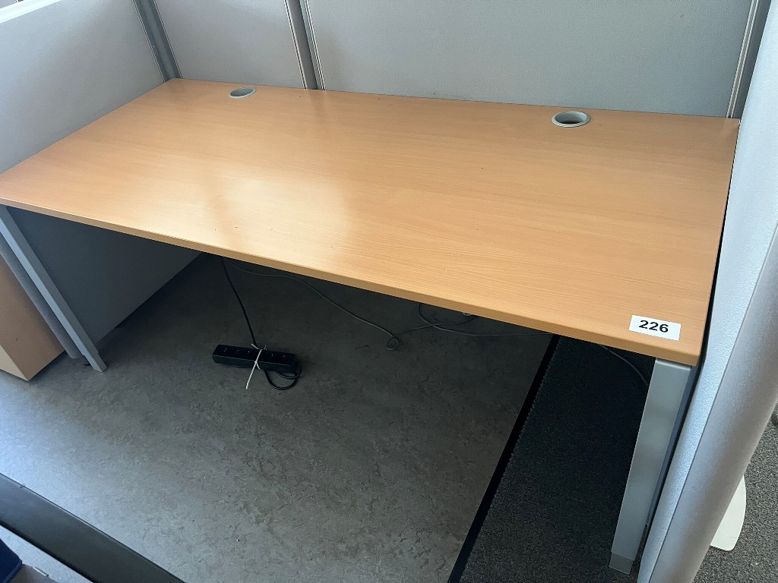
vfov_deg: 53.1
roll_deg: +8.1
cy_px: 292
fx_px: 584
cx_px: 389
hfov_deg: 67.3
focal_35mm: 26
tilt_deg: -39.0
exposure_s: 1/58
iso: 320
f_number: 1.6
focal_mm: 5.1
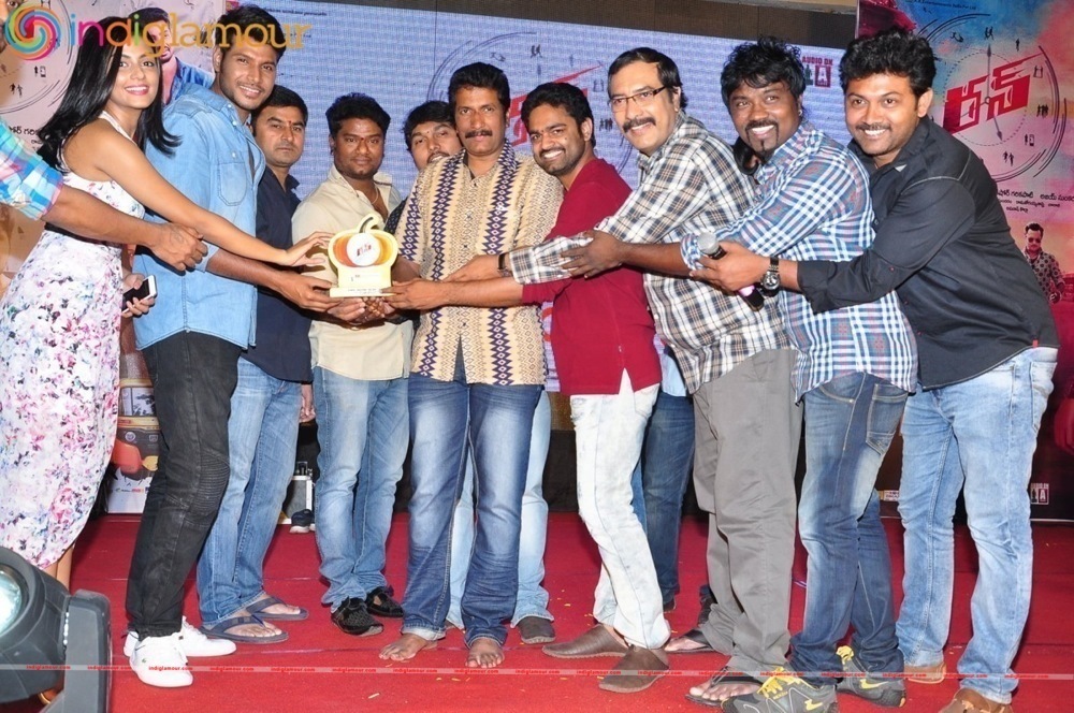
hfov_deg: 51.3
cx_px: 537
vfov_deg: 35.4
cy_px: 356
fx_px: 1117
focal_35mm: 38
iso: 500
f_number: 7.1
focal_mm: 25
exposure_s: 1/125
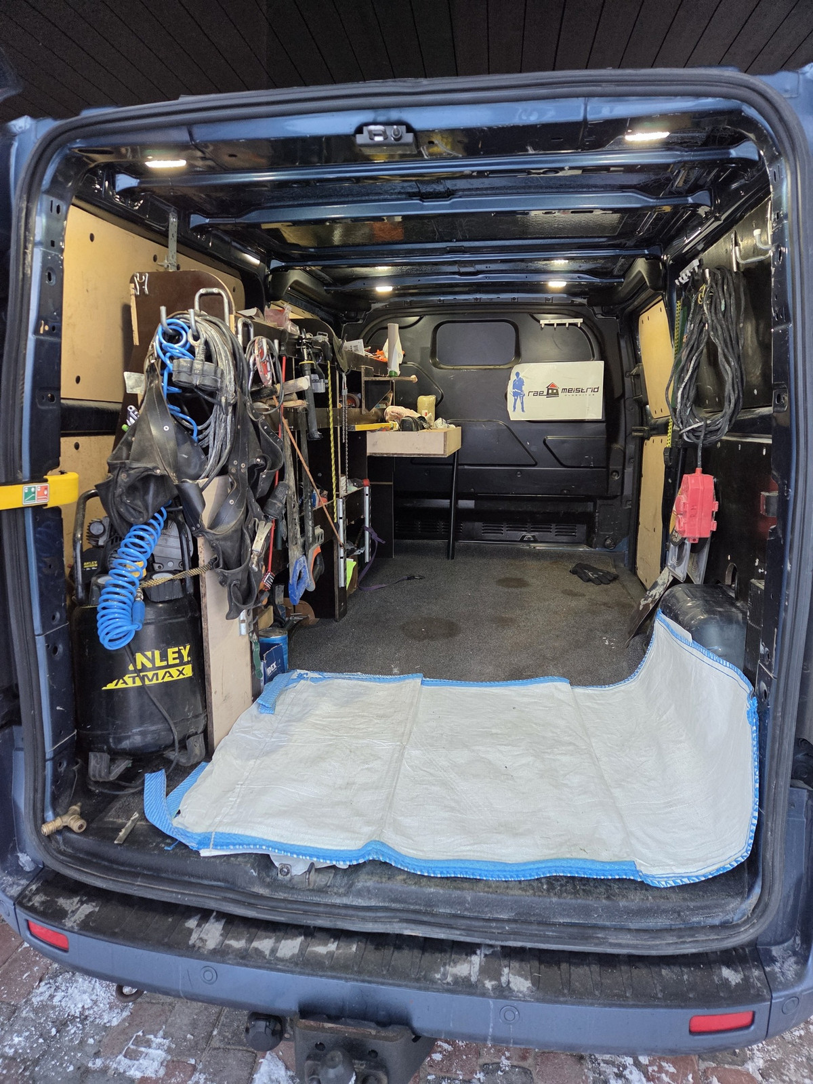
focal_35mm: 23
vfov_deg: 73.9
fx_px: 720
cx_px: 406
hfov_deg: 58.9
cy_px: 542
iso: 400
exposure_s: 1/100
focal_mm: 5.4
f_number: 1.8
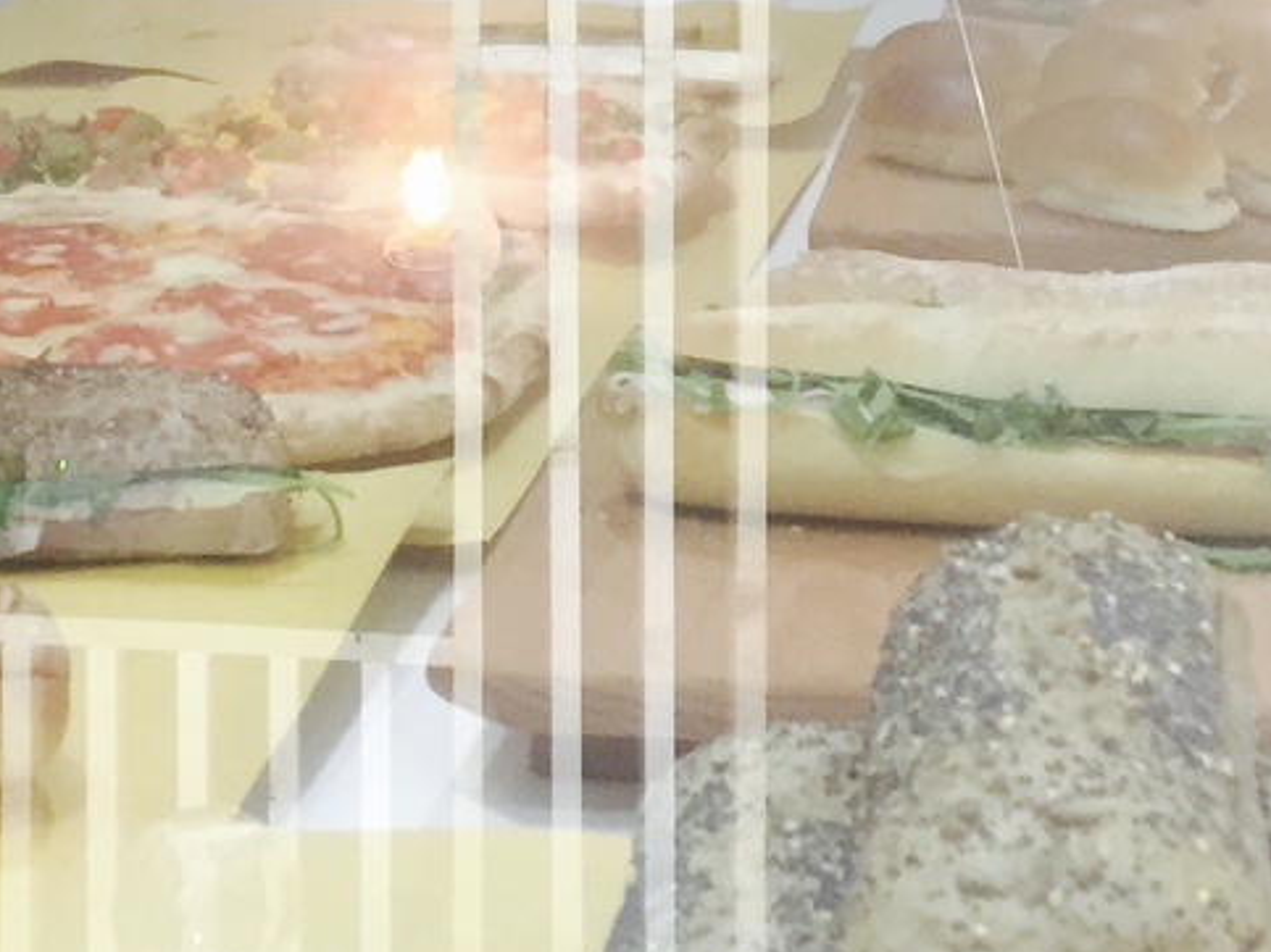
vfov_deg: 14.0
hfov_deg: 20.0
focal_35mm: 98
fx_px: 3597
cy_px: -560
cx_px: 666
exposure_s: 1/33
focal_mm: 4.15
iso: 80
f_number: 2.2
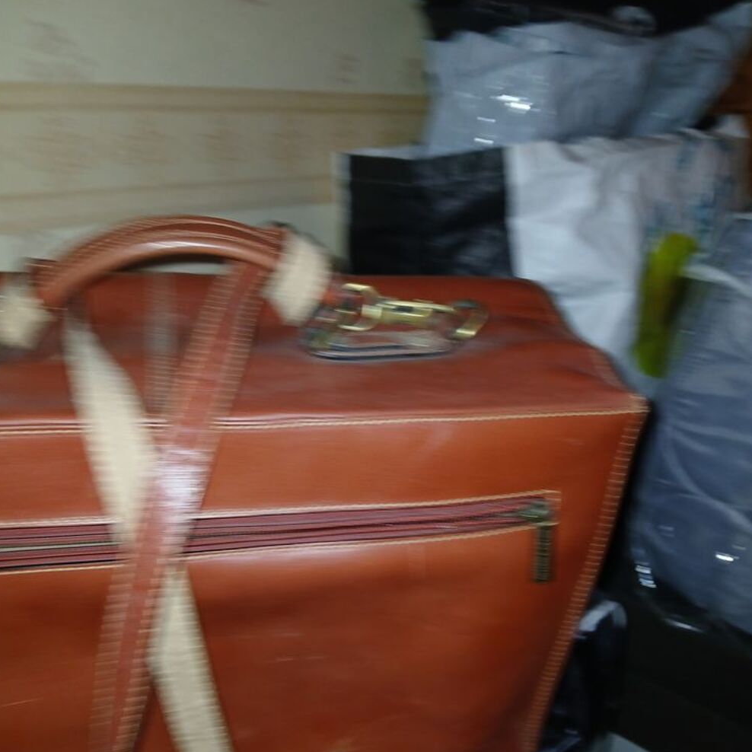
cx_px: 375
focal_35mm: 31
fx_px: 762
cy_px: 470
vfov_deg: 52.0
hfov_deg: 52.5
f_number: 1.8
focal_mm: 3.98
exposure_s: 1/50
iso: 160
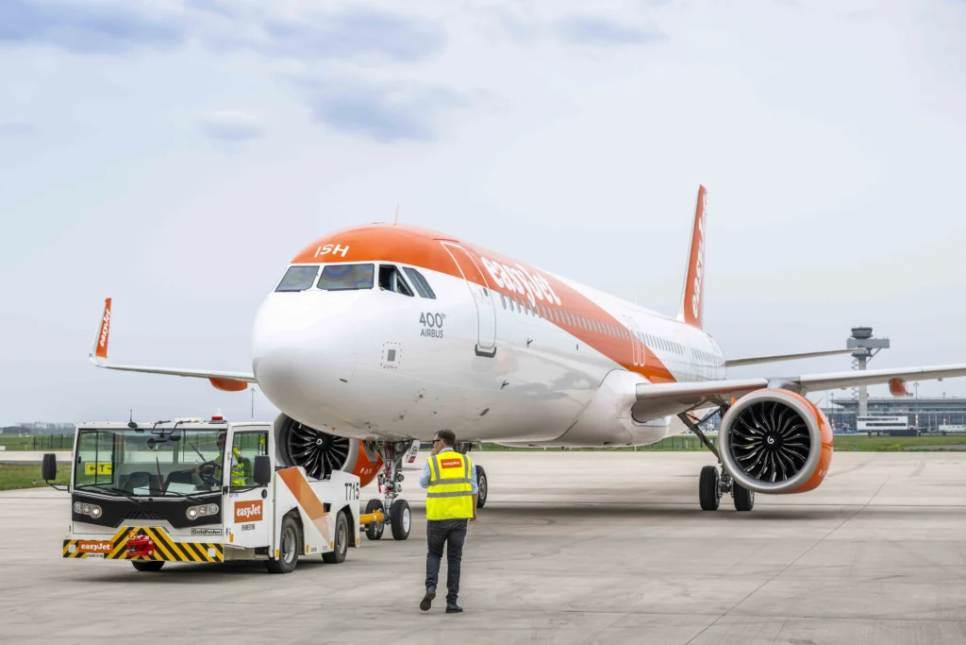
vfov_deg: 22.6
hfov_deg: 33.4
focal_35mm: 60
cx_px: 483
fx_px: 1610
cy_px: 322
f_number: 7.1
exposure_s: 1/400
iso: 100
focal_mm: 60
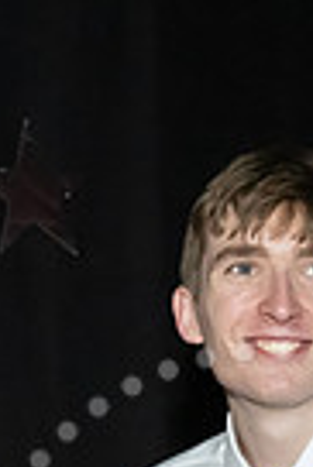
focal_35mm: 119
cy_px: 659
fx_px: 1548
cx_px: 142
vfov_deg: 16.0
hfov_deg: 11.5
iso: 6400
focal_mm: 24
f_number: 5.6
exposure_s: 1/100
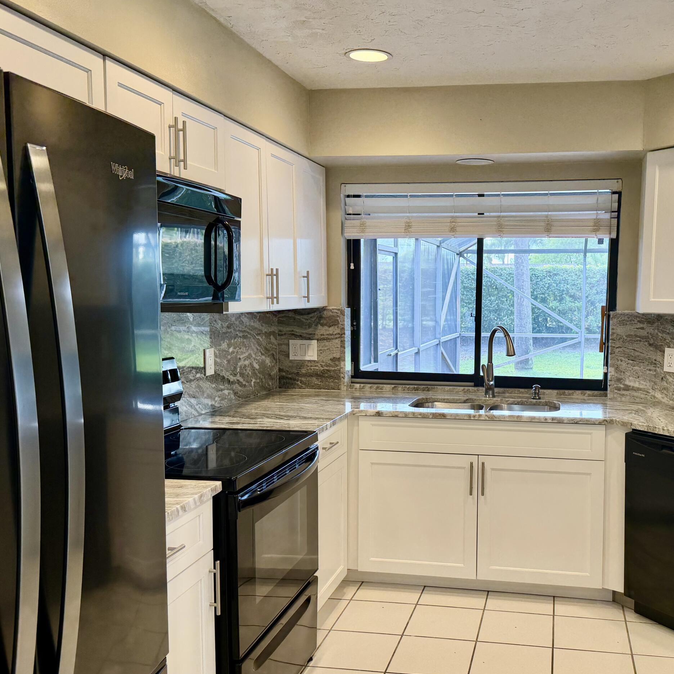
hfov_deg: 47.8
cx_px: 442
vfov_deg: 48.4
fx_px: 749
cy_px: 363
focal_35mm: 34
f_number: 1.78
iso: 125
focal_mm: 6.76
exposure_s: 1/120
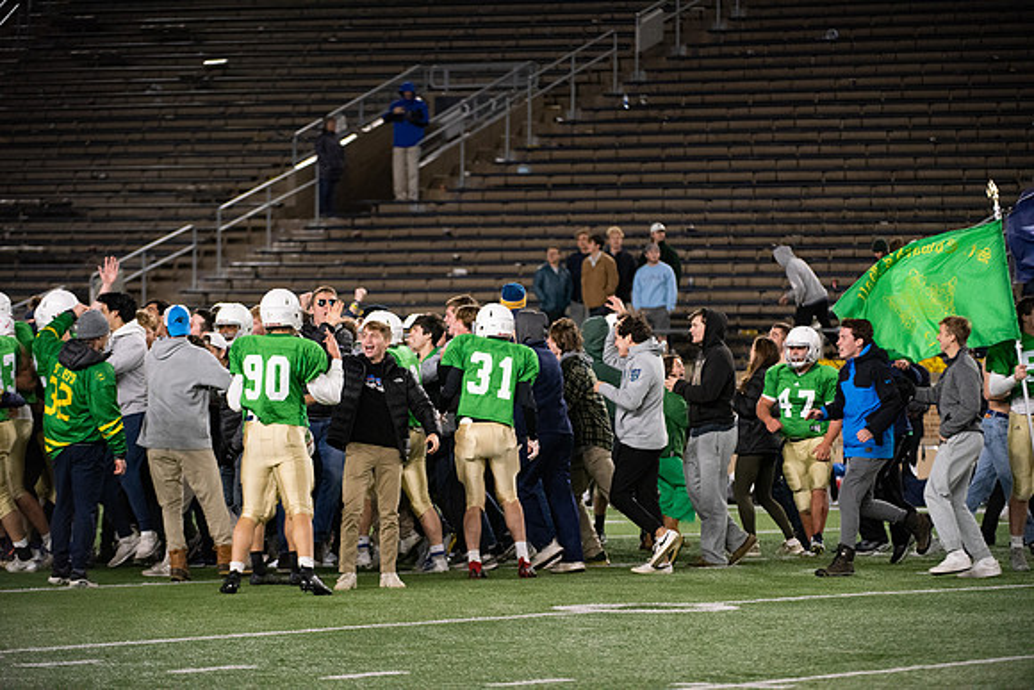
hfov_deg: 10.3
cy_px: 345
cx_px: 517
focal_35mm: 200
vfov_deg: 6.9
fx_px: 5746
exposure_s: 1/500
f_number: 4
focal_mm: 200
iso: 4500
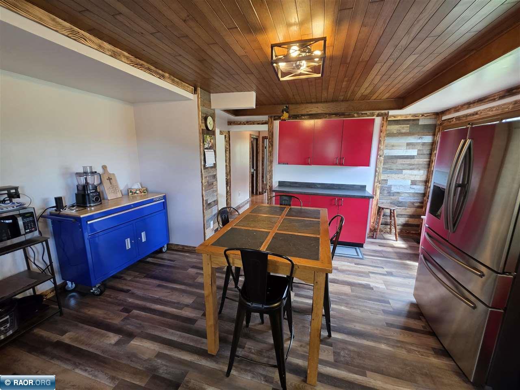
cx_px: 260
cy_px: 195
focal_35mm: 13
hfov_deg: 106.2
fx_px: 195
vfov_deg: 89.9
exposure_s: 1/60
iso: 160
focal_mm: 2.2
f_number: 1.9
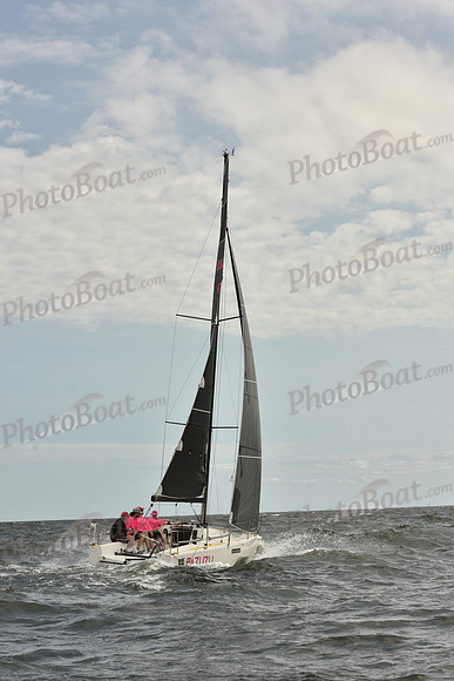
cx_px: 227
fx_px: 1323
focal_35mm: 70
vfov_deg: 28.8
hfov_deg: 19.5
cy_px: 340
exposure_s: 1/800
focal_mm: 70
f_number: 11
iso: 250
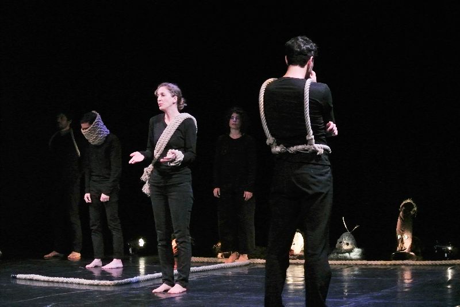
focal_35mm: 81
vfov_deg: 16.9
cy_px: 154
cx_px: 230
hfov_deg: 25.0
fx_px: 1036
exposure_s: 1/80
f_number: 3.8
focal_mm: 30
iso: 3200
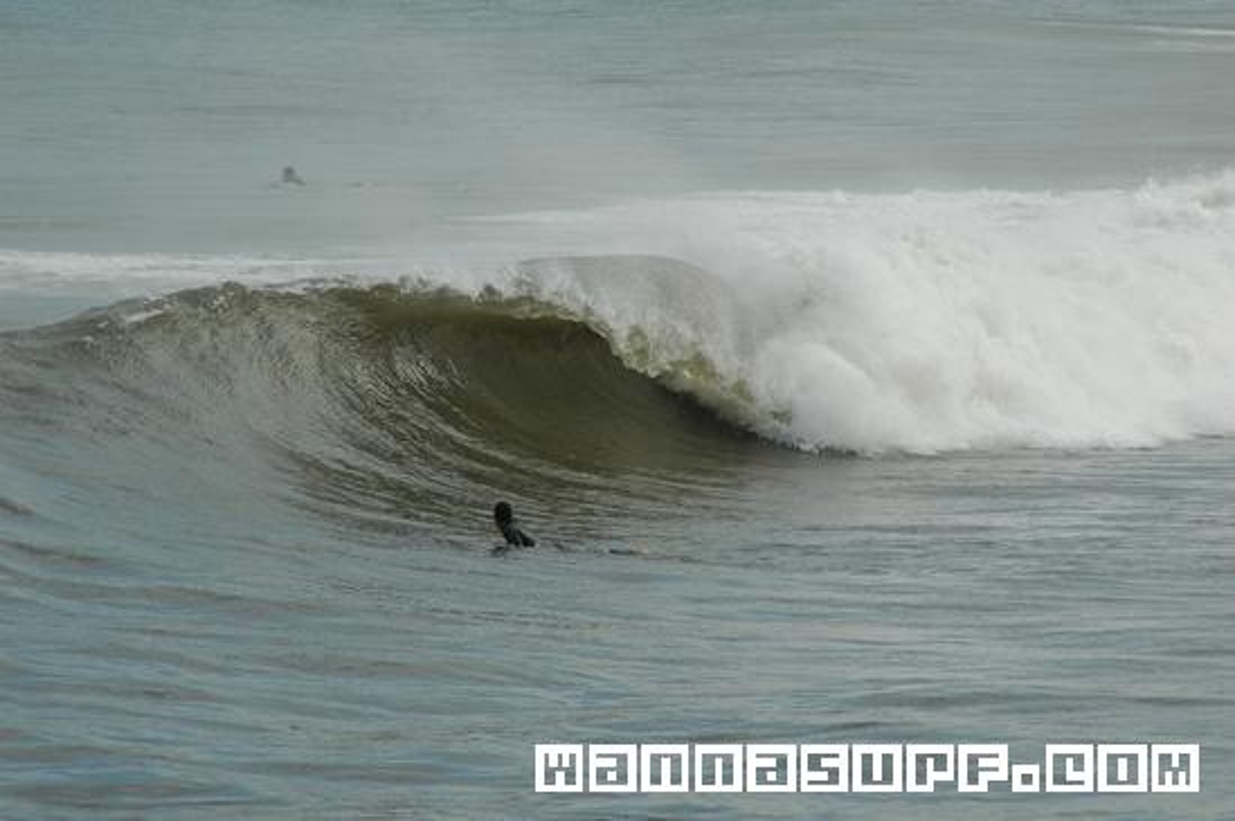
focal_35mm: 300
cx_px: 618
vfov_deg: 4.6
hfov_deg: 6.9
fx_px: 10282
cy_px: 410
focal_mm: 200
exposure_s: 1/500
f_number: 10
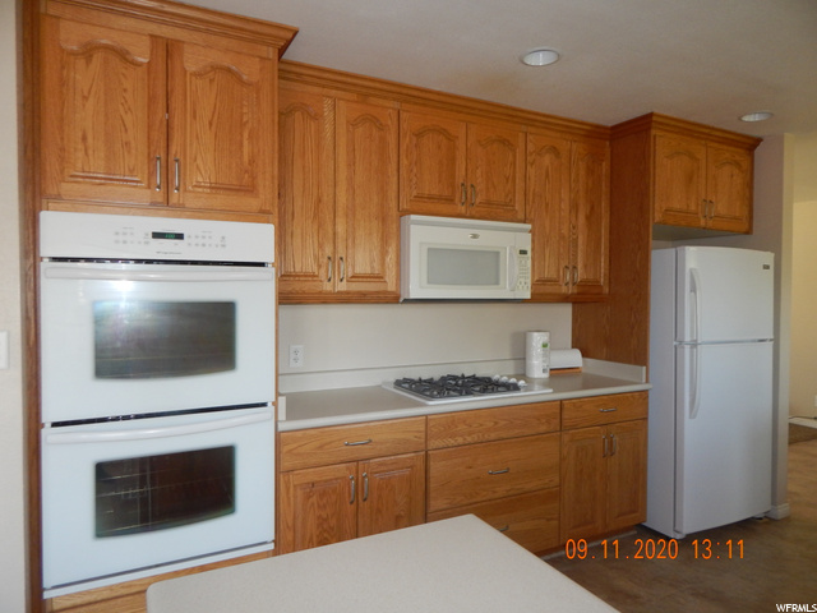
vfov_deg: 58.9
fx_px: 543
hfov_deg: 73.9
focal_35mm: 23
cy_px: 306
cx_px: 408
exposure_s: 1/30
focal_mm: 4
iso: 200
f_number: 3
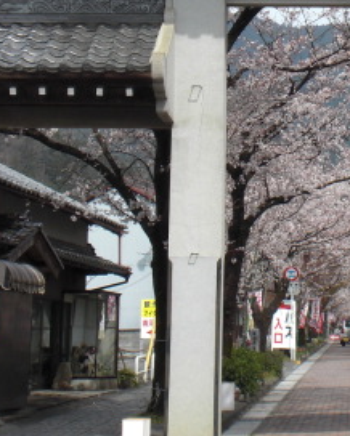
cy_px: 103
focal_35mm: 117
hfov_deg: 12.9
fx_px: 1513
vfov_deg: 16.3
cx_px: 393
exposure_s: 1/200
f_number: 6.4
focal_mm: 8.44
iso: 64
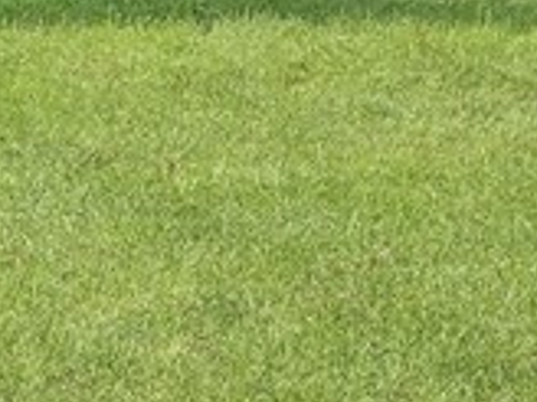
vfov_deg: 9.1
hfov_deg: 11.6
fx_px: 2513
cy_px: -13
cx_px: -301
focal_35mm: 162
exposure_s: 1/827
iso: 32
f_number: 1.5
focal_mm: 5.7
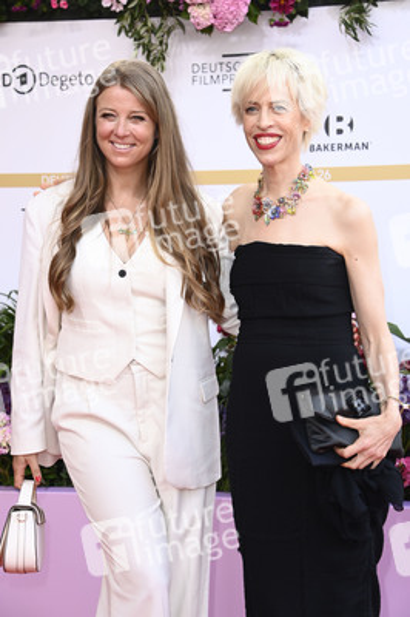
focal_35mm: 90
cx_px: 205
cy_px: 308
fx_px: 1540
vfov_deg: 22.6
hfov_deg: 15.2
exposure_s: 1/250
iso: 640
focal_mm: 90
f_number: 6.3
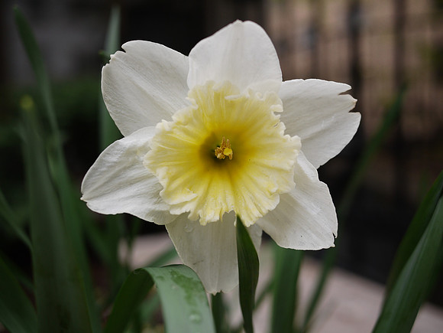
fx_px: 512
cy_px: 166
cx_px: 222
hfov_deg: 46.8
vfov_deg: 36.0
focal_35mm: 40
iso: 100
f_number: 2.5
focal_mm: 20
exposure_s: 1/125
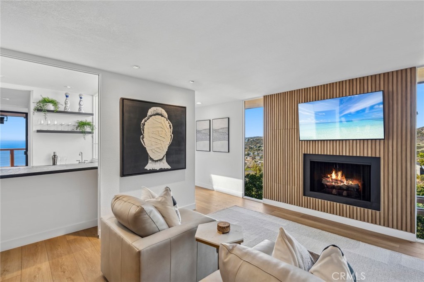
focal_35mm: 16
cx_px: 212
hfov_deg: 96.8
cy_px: 141
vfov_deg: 73.7
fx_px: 188
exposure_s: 1/30
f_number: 8
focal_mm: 16
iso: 80
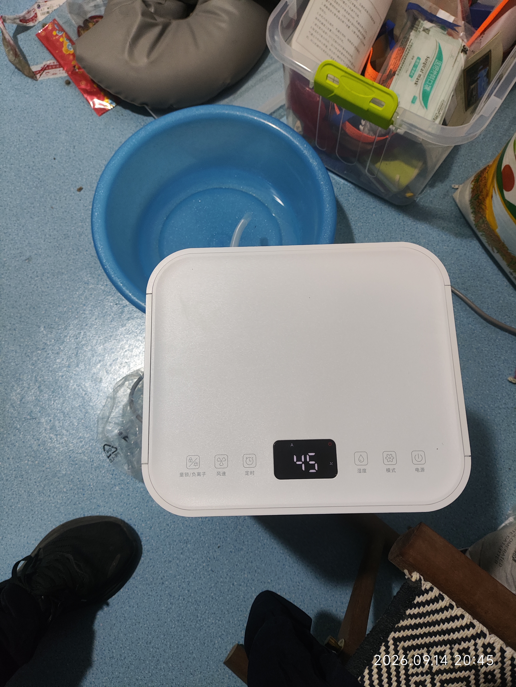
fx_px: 477
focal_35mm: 24
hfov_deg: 56.9
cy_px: 344
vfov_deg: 71.6
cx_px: 258
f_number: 1.8
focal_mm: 4.68
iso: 460
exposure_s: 1/33.3
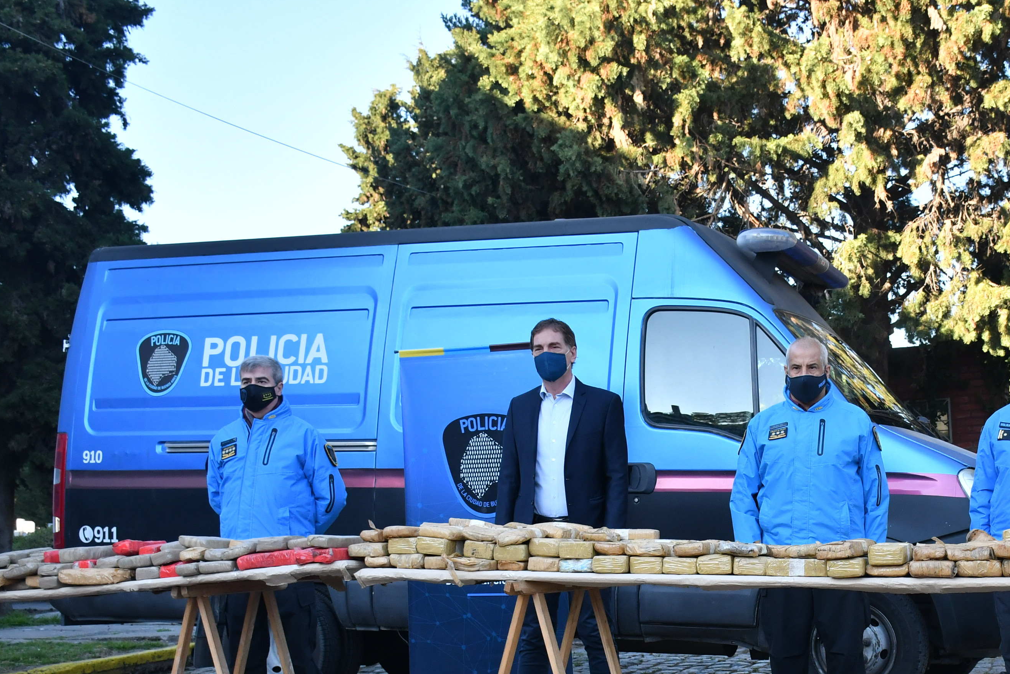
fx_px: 1537
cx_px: 762
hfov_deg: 35.5
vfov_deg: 24.4
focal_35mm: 55
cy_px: 518
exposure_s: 1/640
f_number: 5
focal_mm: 23
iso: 500
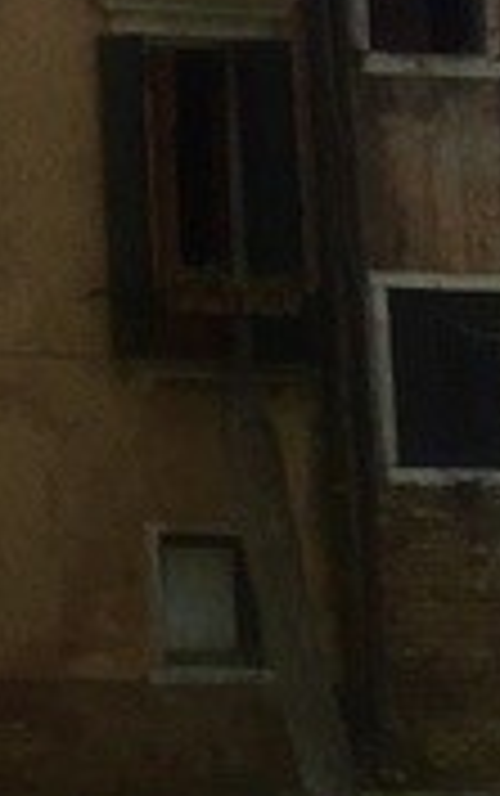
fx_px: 3871
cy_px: 72
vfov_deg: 11.7
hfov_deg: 6.2
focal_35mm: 178
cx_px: -1410
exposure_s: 1/1883
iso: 32
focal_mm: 4.15
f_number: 2.2
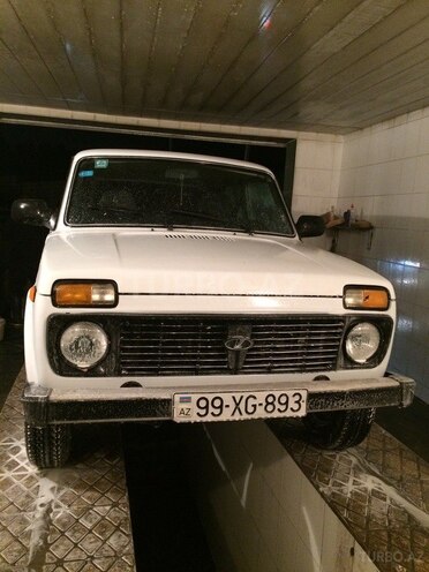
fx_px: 479
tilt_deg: -9.1
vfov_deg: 61.7
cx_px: 214
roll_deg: -2.9
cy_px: 286
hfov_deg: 48.2
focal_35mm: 29
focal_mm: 4.15
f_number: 2.2
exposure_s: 1/25
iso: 320
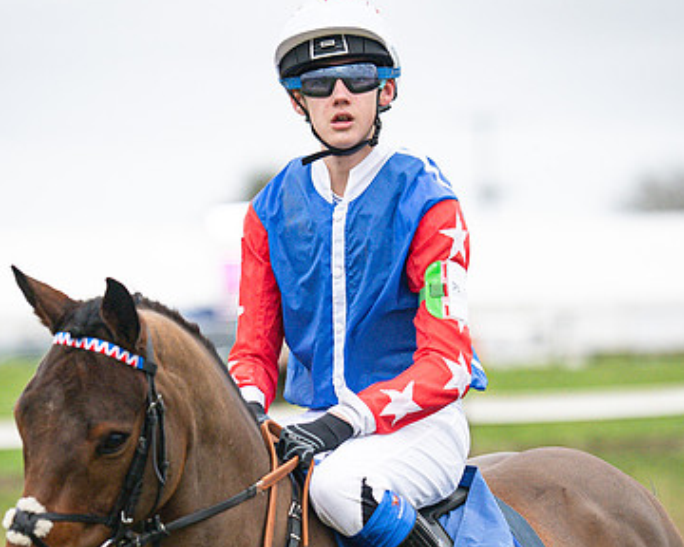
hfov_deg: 5.4
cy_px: 416
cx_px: 277
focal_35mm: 356
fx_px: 7207
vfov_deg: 4.3
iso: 640
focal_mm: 135
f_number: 2.2
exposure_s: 1/1150
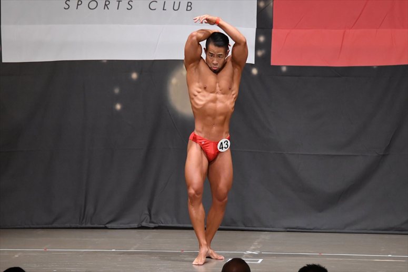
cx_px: 204
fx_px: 2549
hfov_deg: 9.2
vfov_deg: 6.1
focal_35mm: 225
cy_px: 136
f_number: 5.6
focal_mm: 150
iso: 6400
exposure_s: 1/400
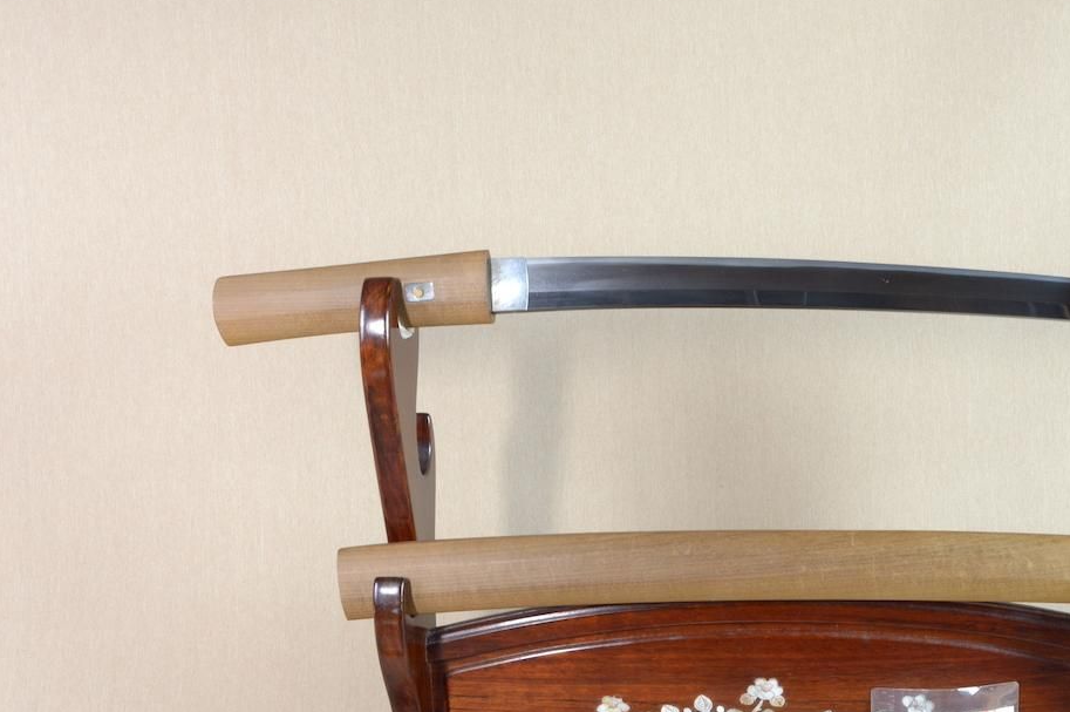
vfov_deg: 29.2
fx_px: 1366
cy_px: 360
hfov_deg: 42.0
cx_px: 740
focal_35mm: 46
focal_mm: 20
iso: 400
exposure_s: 1/2
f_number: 11
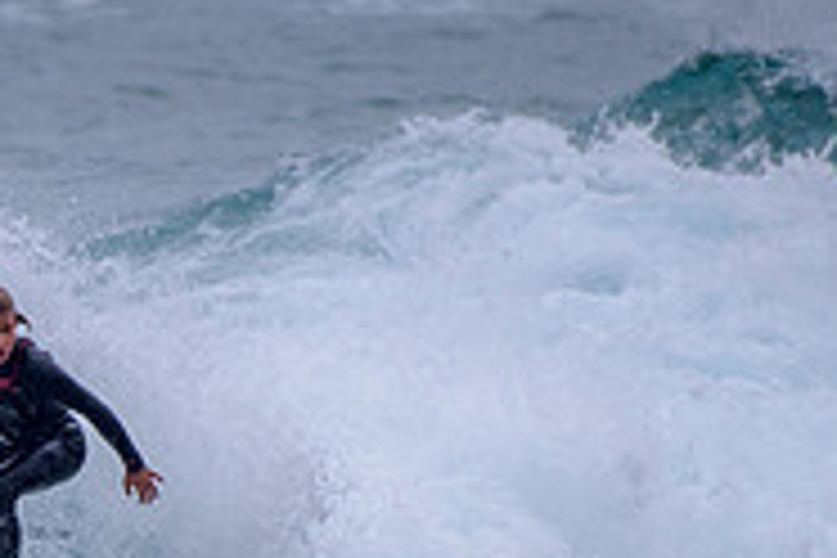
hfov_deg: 1.1
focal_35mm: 1914
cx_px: 45
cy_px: 545
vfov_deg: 0.7
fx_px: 44497
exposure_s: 1/2000
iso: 180
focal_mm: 500
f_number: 5.6
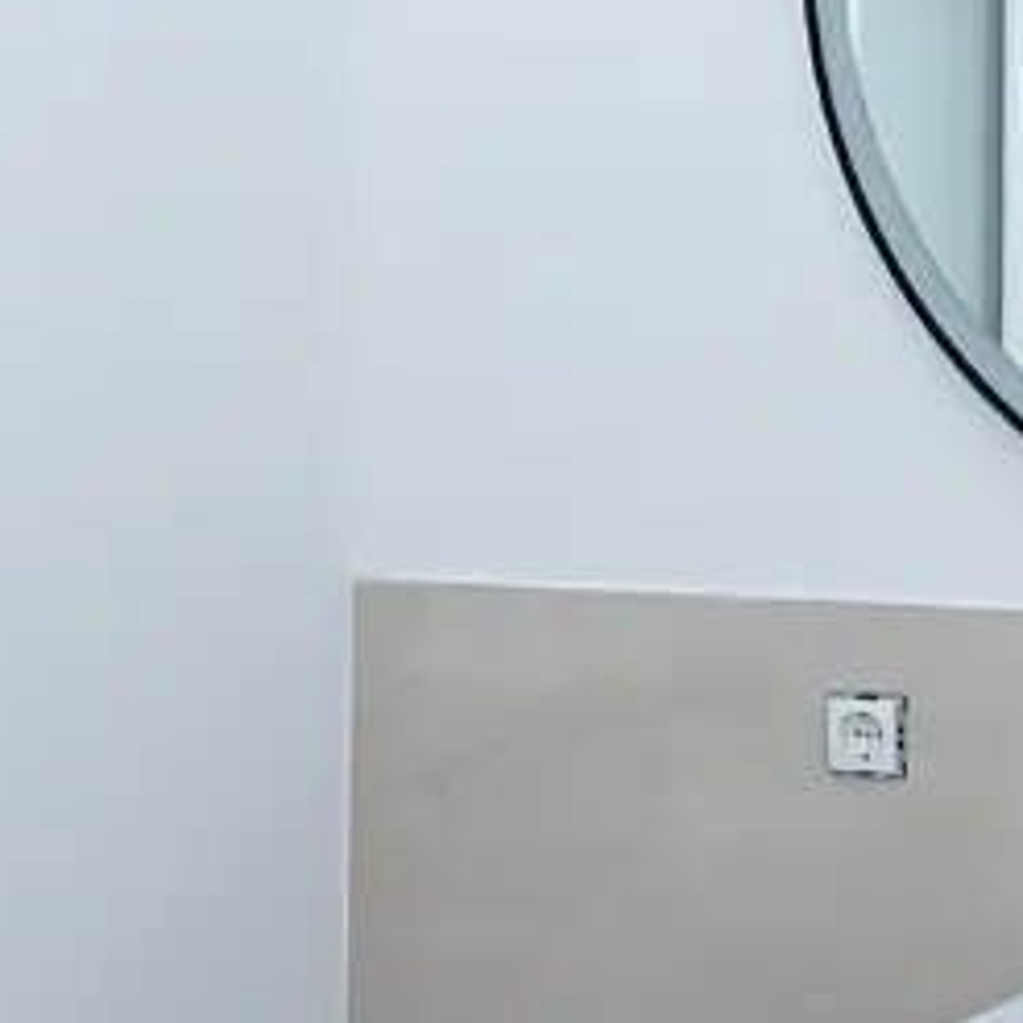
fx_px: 3310
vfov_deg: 17.6
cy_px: 431
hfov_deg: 17.5
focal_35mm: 99
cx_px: 671
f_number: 7.1
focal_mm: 8.8
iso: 400
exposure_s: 1/125
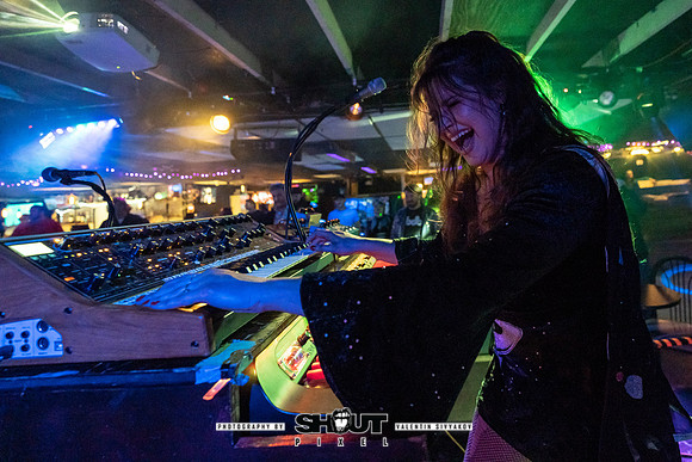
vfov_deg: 67.3
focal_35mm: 18
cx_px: 437
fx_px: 340
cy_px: 170
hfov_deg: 89.0
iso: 3200
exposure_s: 1/200
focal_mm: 14
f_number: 2.8
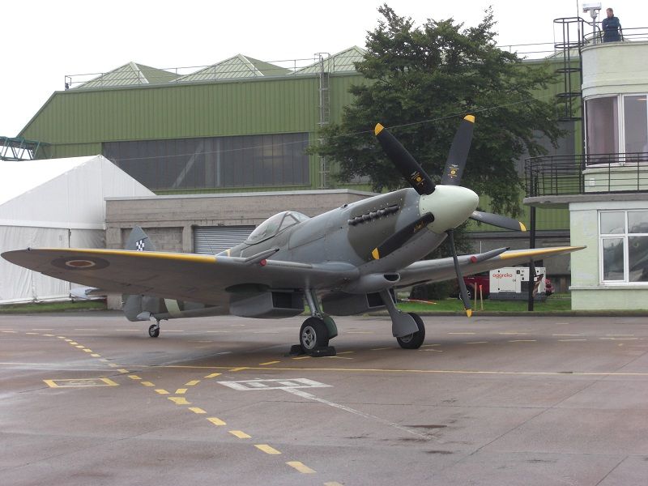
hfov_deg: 24.4
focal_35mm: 80
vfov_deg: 18.4
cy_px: 243
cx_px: 324
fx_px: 1498
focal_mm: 16.6
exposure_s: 1/160
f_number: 4.4
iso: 200
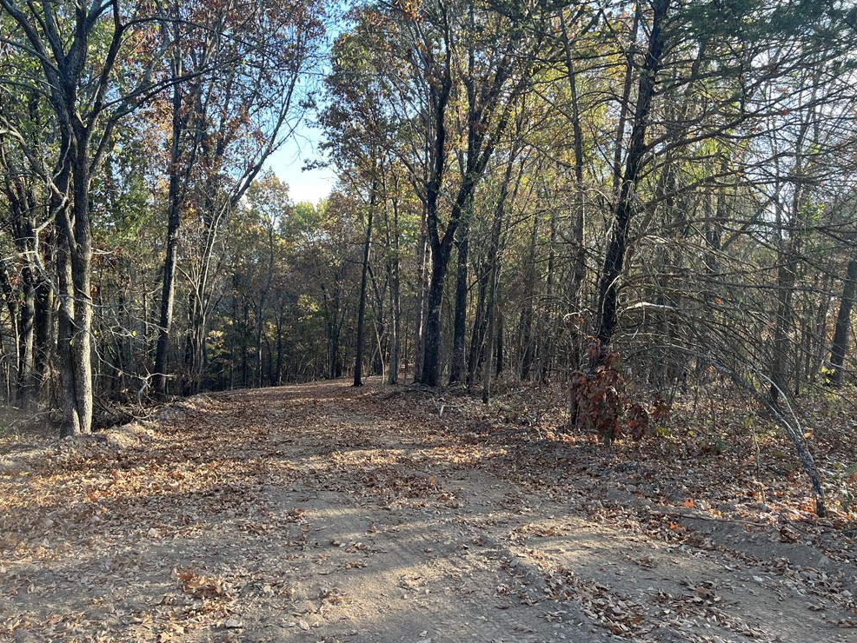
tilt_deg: -1.9
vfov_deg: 51.4
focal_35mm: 27
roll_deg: -2.9
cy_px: 317
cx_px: 415
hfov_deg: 65.3
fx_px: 669
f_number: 1.5
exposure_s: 1/287
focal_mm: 5.7
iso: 50
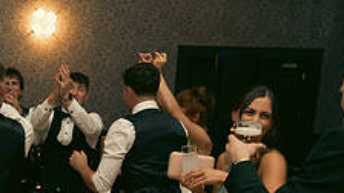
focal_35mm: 65
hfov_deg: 30.1
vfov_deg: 17.8
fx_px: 593
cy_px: 221
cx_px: 0
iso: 2500
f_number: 3.5
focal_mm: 24
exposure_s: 1/200
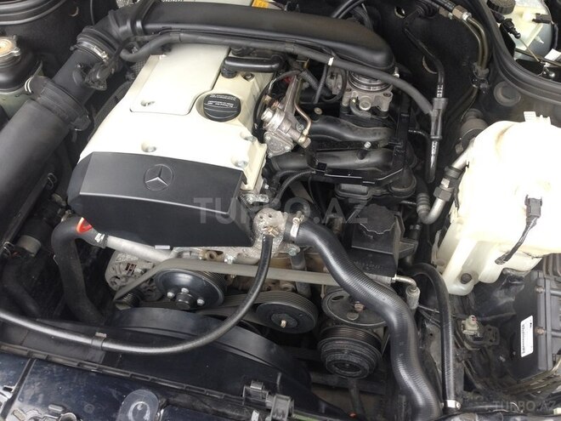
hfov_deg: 55.4
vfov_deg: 42.9
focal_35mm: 33
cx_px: 280
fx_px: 535
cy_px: 210
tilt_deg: -51.9
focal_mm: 4.12
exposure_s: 1/24
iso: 50
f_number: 2.4
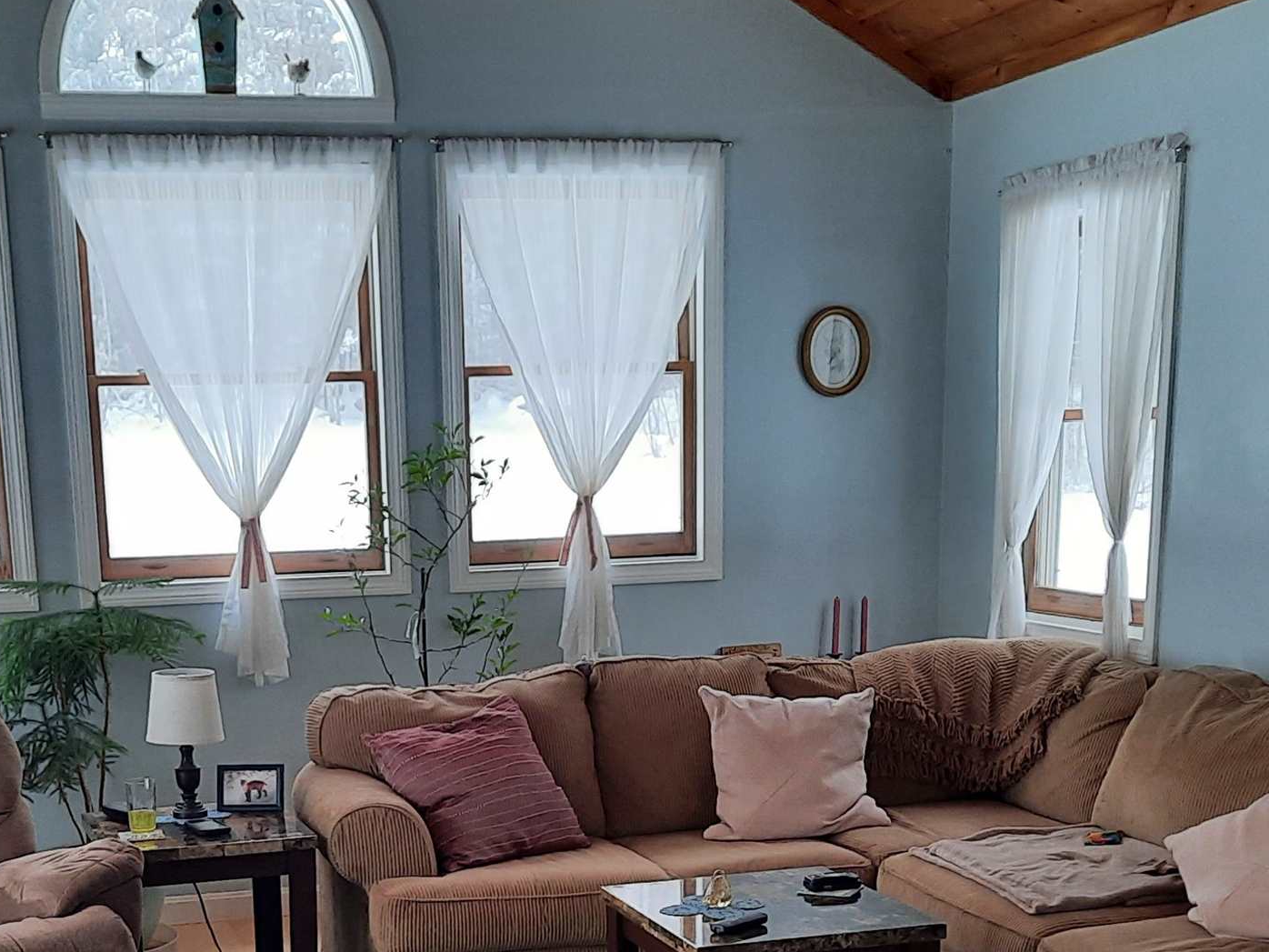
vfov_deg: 25.6
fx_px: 2016
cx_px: 469
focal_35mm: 55
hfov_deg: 34.7
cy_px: 894
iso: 200
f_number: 2
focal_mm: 4.6
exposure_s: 1/60
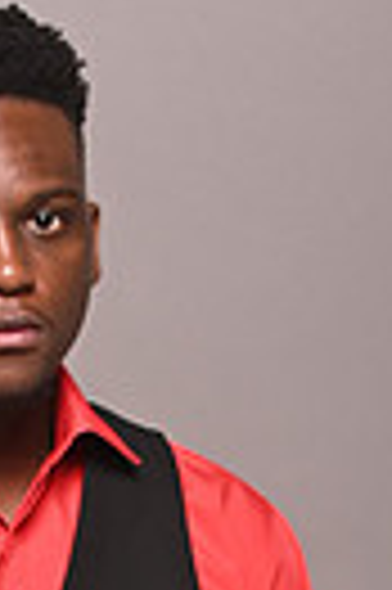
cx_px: 176
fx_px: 5093
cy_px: 1212
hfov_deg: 4.4
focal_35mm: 311
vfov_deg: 6.4
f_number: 4
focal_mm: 70
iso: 250
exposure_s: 1/200
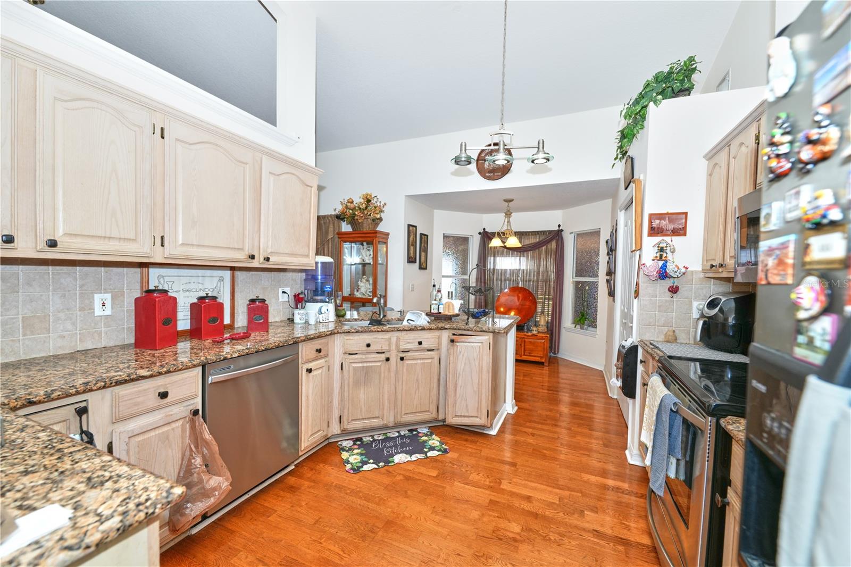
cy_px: 284
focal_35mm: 14
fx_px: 331
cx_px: 426
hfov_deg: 104.3
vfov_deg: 81.2
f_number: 4
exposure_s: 1/200
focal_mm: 14
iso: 400
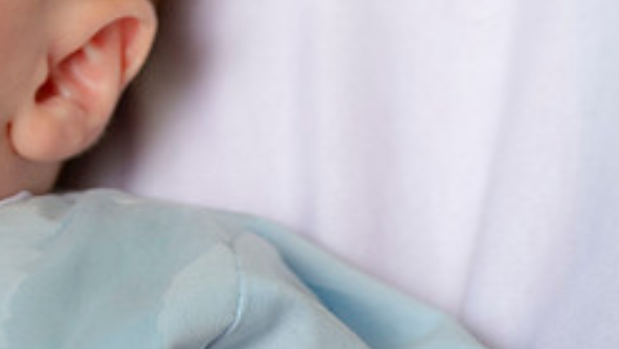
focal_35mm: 635
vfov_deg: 1.9
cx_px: -223
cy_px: 31
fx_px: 10424
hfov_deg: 3.4
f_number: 5.6
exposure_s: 1/200
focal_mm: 200
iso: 250
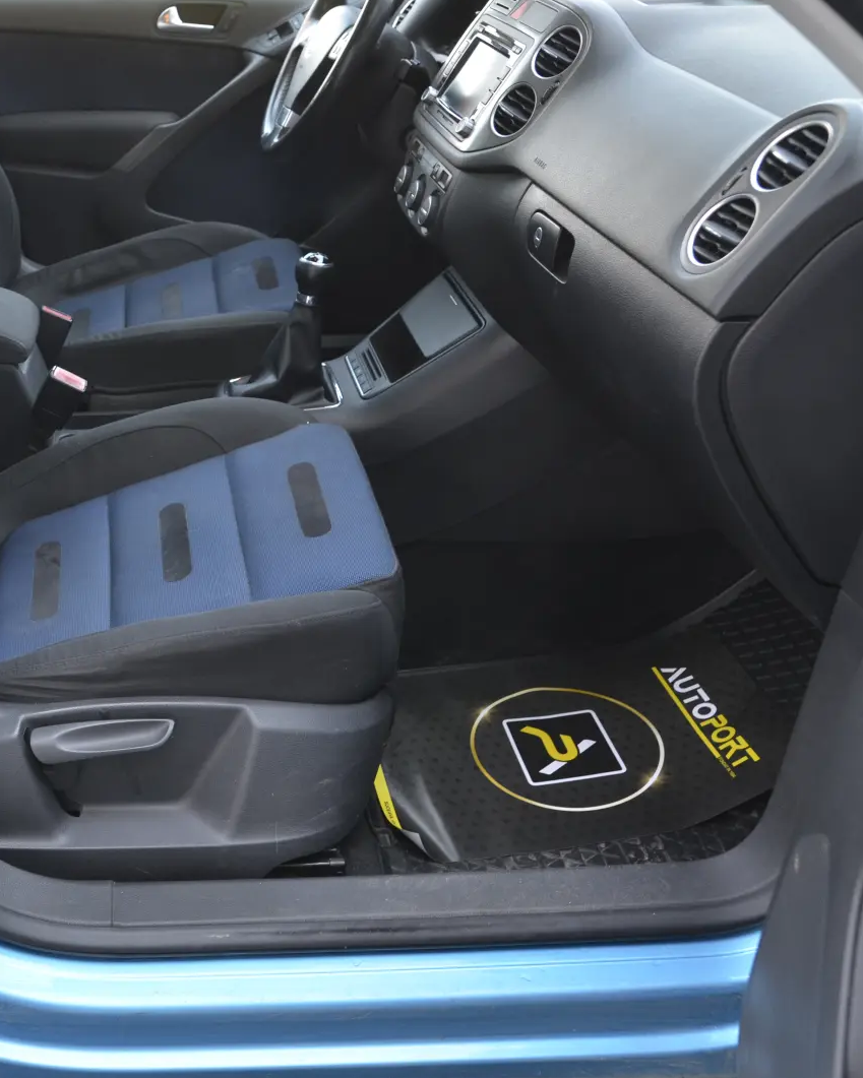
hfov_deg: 37.9
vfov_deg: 49.4
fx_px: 1172
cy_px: 536
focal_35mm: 37
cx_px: 95
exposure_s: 1/80
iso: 400
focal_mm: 17
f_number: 4.5
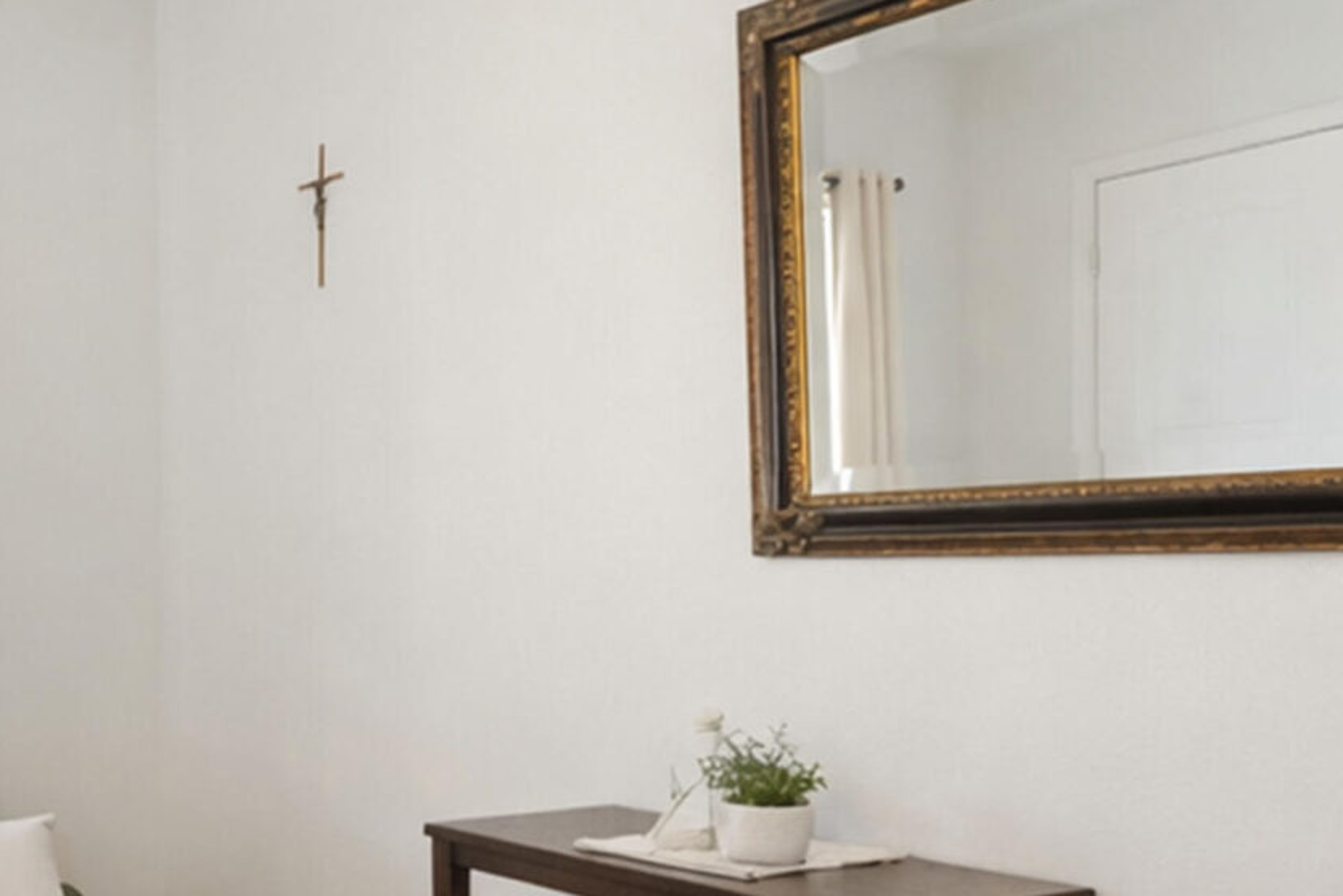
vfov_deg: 29.2
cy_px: 519
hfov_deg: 36.8
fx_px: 1716
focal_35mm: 46
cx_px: -93
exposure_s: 1/200
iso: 1600
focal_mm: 10
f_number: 7.1
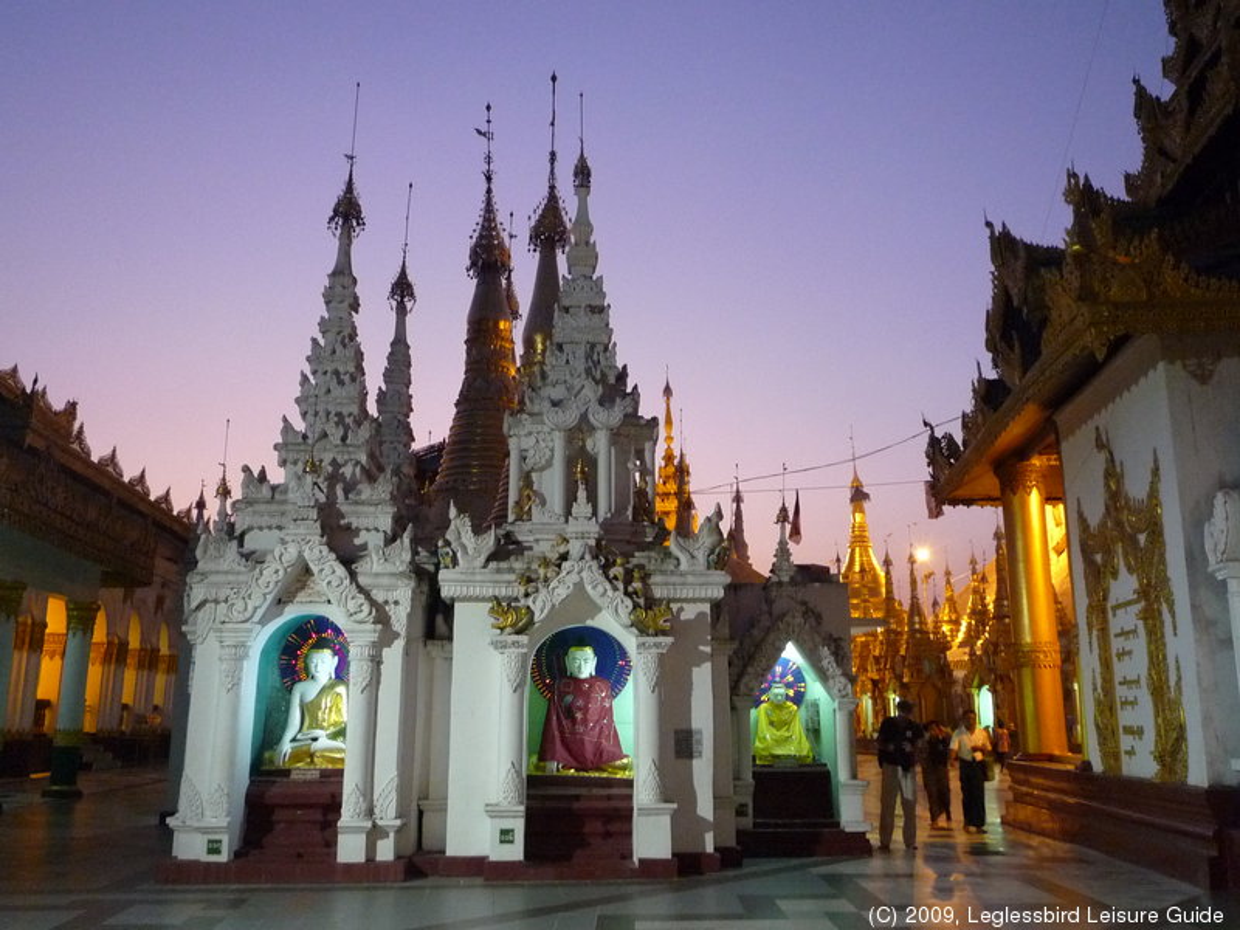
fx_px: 1075
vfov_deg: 46.8
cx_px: 620
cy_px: 465
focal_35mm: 30
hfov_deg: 60.0
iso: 400
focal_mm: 4.4
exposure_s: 1/13
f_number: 2.8
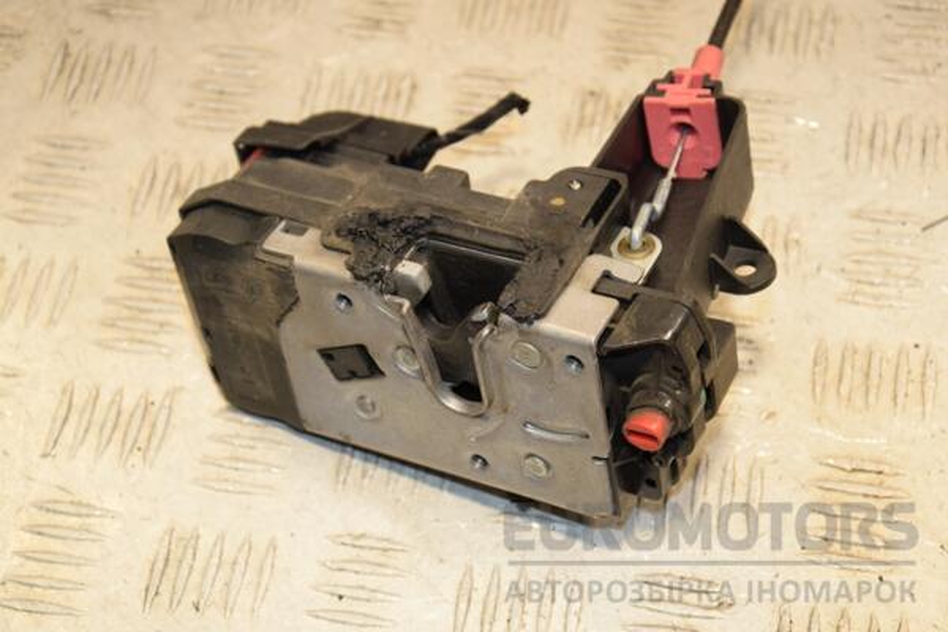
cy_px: 316
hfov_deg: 26.0
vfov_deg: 17.5
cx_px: 474
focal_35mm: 78
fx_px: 2054
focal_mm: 52
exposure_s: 1/200
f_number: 6.3
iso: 800
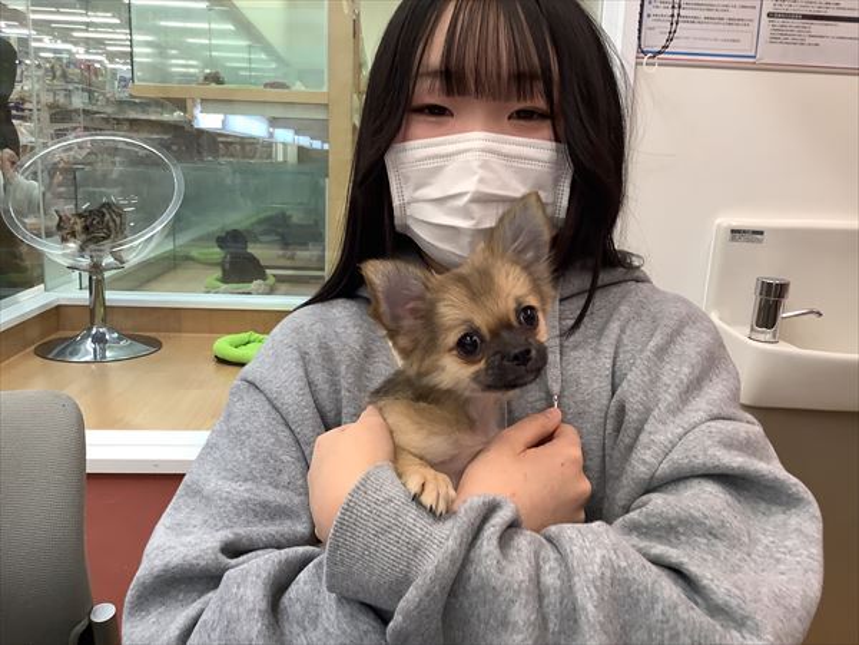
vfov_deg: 45.4
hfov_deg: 58.4
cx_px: 430
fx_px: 769
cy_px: 322
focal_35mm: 31
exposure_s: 1/50
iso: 80
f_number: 2.4
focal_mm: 3.3
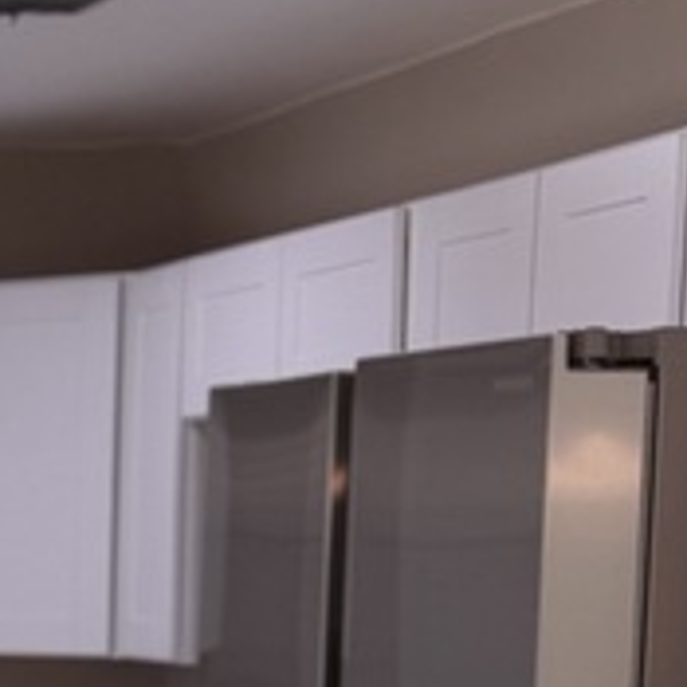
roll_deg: +0.6
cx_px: -805
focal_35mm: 131
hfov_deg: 11.6
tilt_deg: -5.2
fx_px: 2941
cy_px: 809
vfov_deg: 13.0
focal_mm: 6.76
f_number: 1.78
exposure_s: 1/120
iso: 64
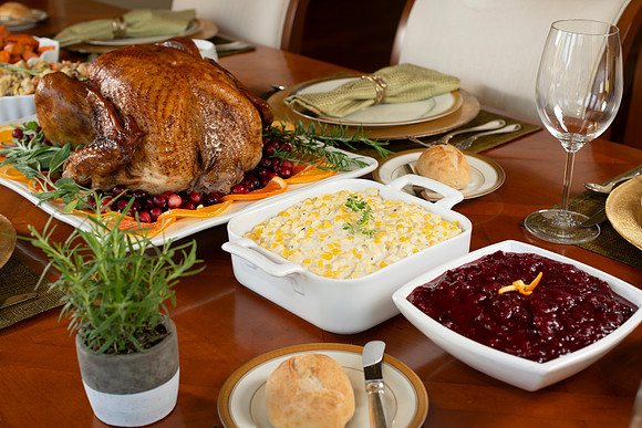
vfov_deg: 27.0
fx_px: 892
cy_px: 214
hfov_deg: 39.6
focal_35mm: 50
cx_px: 321
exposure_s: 1/60
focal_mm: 50
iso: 200
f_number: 6.3
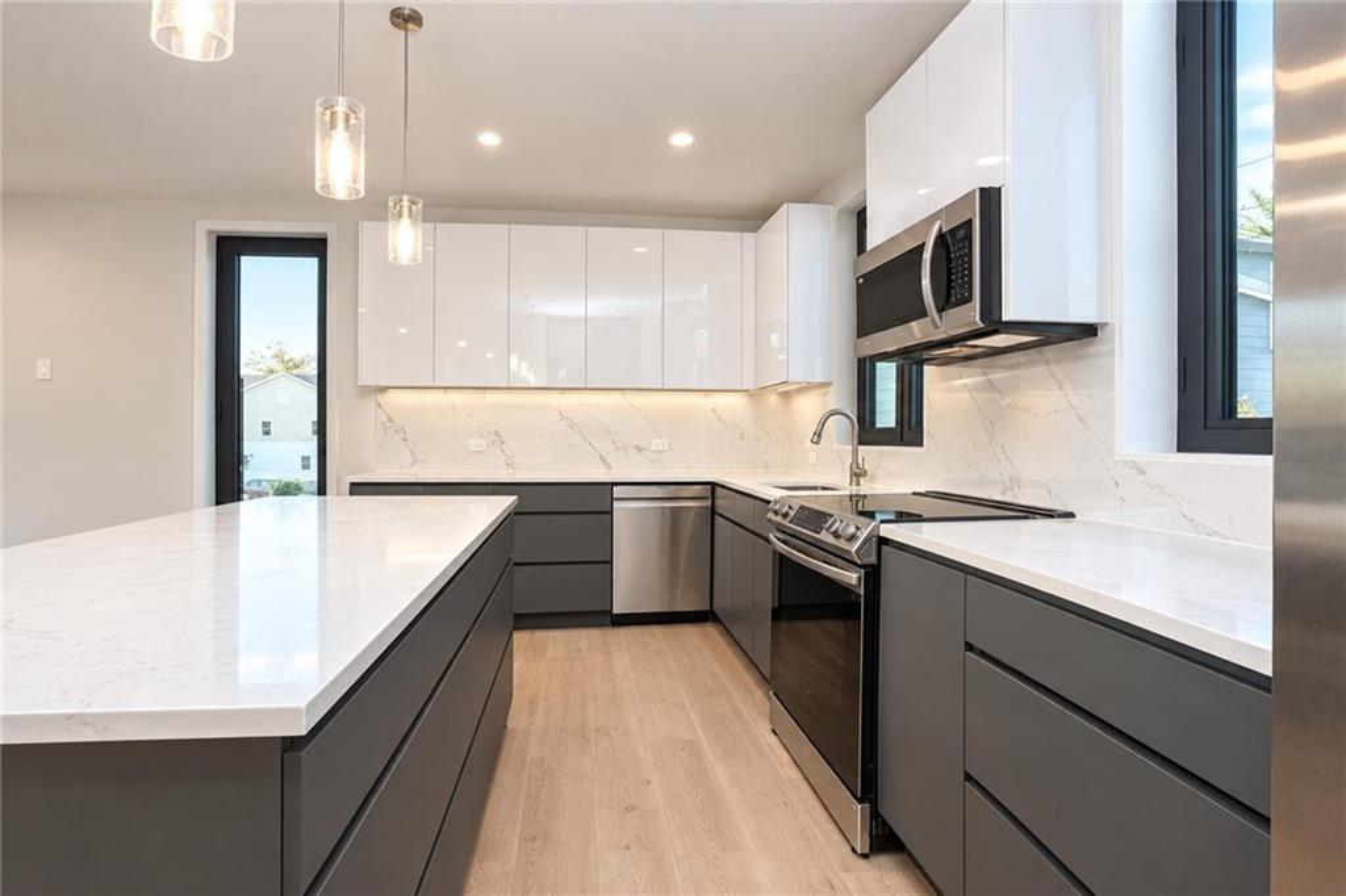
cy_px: 448
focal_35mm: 15
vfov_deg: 77.3
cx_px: 673
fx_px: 561
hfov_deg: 100.4
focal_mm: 10
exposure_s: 1/60
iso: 2000
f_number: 8
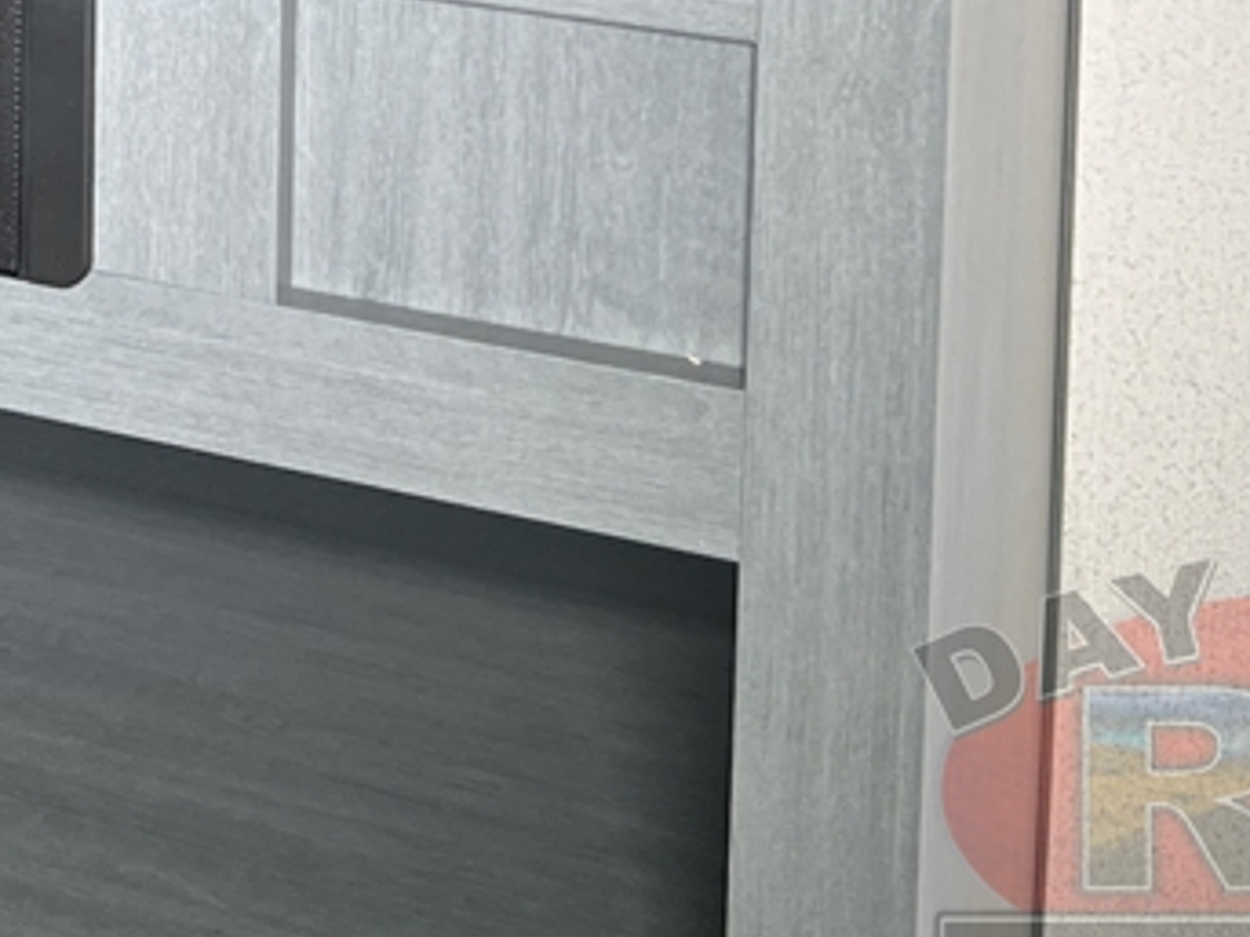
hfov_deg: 19.5
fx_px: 3285
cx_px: -463
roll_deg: +0.4
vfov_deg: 14.7
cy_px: -620
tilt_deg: -4.3
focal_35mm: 91
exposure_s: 1/109
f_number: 1.5
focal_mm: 5.7
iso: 125
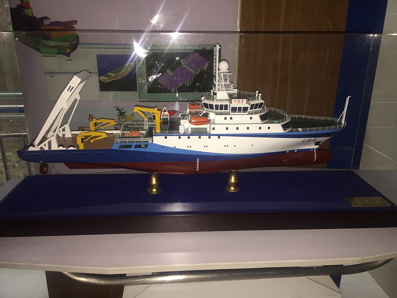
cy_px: 149
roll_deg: -2.7
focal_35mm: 29
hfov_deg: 61.7
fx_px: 333
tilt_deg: -18.8
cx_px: 198
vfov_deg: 48.2
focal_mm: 4.15
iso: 100
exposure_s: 1/17
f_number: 2.2
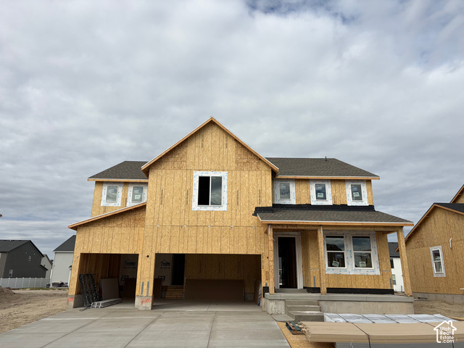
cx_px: 232
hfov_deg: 67.3
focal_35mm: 26
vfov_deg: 53.1
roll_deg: +0.3
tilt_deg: +17.4
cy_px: 174
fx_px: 349
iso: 50
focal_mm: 5.96
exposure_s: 1/3831
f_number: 1.6
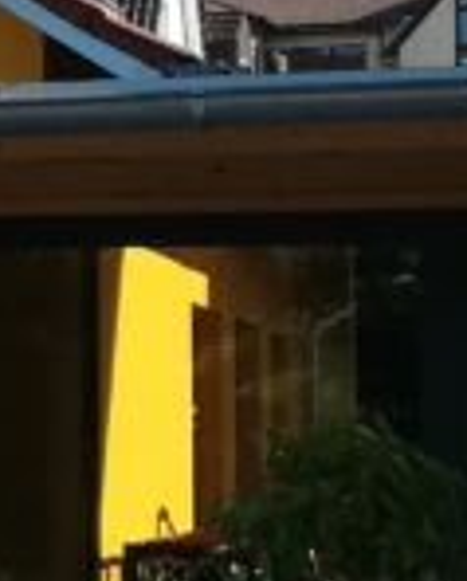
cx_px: -1115
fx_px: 3014
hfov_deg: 7.4
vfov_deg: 11.0
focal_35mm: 175
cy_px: 173
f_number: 2.2
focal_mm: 3.83
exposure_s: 1/529
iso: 50
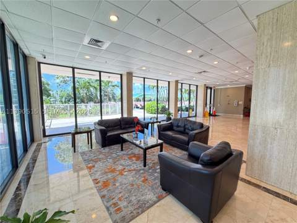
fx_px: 120
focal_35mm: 14
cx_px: 148
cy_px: 112
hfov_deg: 102.1
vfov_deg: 85.7
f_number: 2.2
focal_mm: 2.22
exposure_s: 1/60
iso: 200
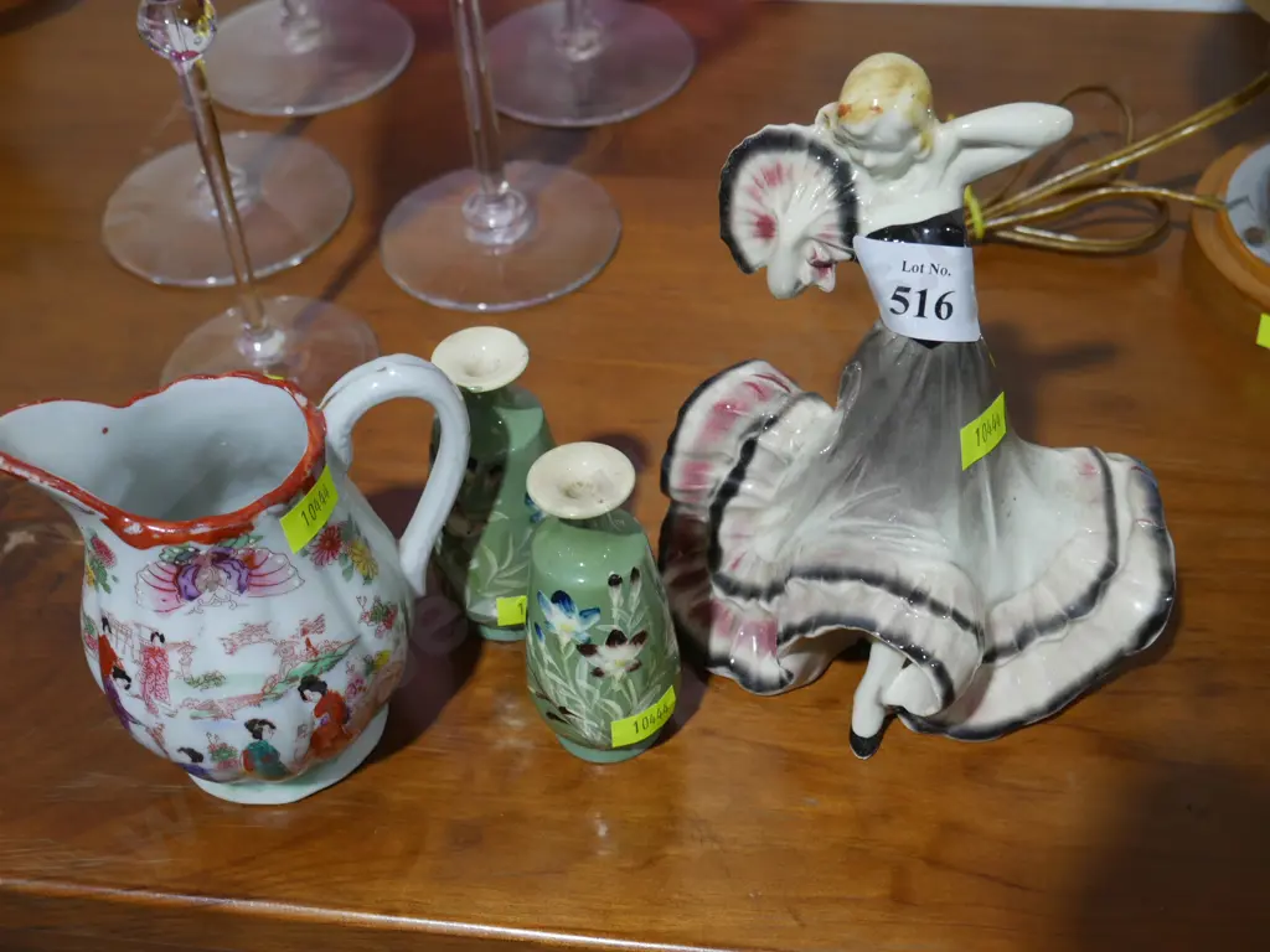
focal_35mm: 48
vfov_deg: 30.3
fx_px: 1761
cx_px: 635
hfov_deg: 39.7
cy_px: 476
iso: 500
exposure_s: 1/60
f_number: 5.2
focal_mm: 24
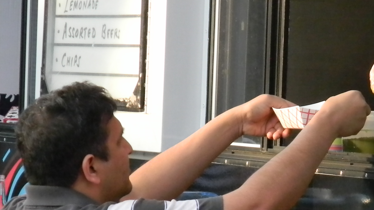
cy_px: 272
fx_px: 3432
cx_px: 278
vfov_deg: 3.5
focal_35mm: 346
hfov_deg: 6.2
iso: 91
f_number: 5
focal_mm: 26.8
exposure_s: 1/59.6
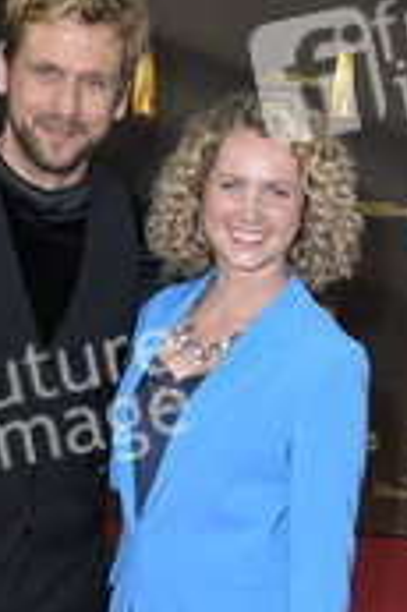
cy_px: 591
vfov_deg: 20.5
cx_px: 110
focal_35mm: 97
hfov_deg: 14.0
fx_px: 1648
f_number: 6.3
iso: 800
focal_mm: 42
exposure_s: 1/250
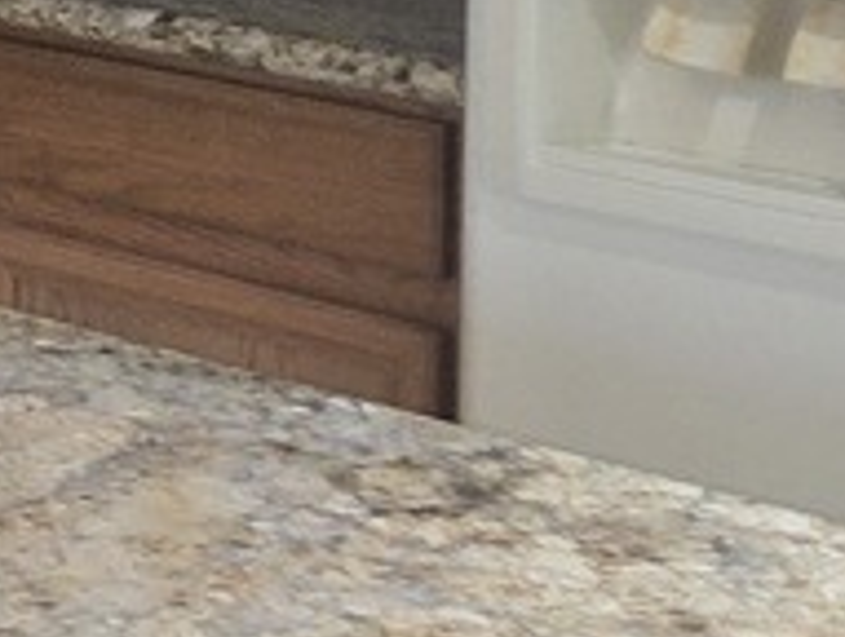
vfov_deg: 8.2
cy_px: -619
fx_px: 4231
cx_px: -1880
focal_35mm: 173
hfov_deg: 8.8
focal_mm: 5.4
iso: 100
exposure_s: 1/24
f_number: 1.8
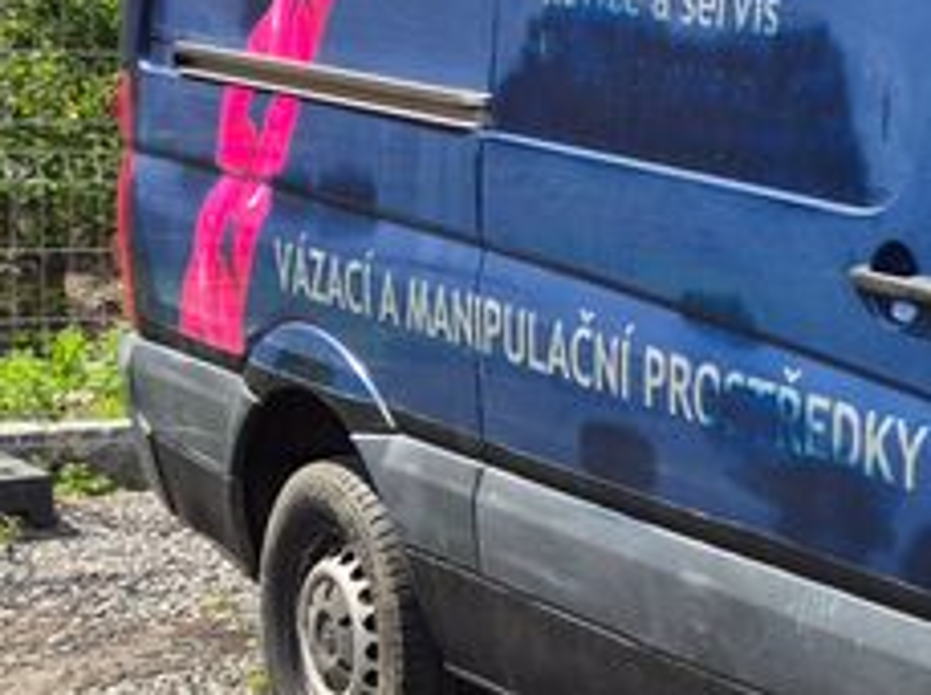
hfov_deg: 15.6
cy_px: 443
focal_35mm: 103
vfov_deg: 14.3
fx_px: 2766
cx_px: 1809
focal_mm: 5.4
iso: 25
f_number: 1.8
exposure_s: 1/1420
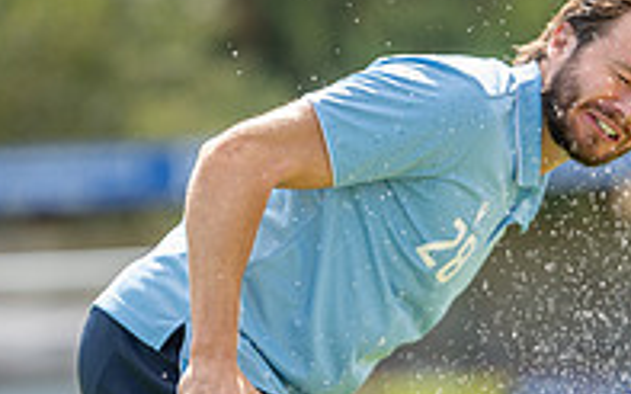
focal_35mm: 297
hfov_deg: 7.1
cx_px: 292
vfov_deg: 4.4
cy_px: 439
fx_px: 5106
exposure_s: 1/1000
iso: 64
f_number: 1.6
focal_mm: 85
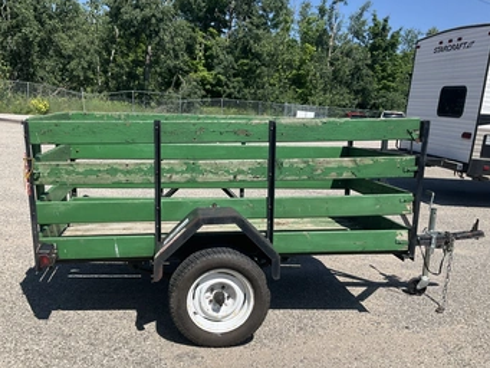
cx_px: 224
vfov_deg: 41.8
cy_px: 198
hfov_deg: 53.9
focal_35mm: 34
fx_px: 481
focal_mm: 3
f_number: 1.8
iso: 25
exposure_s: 1/1984
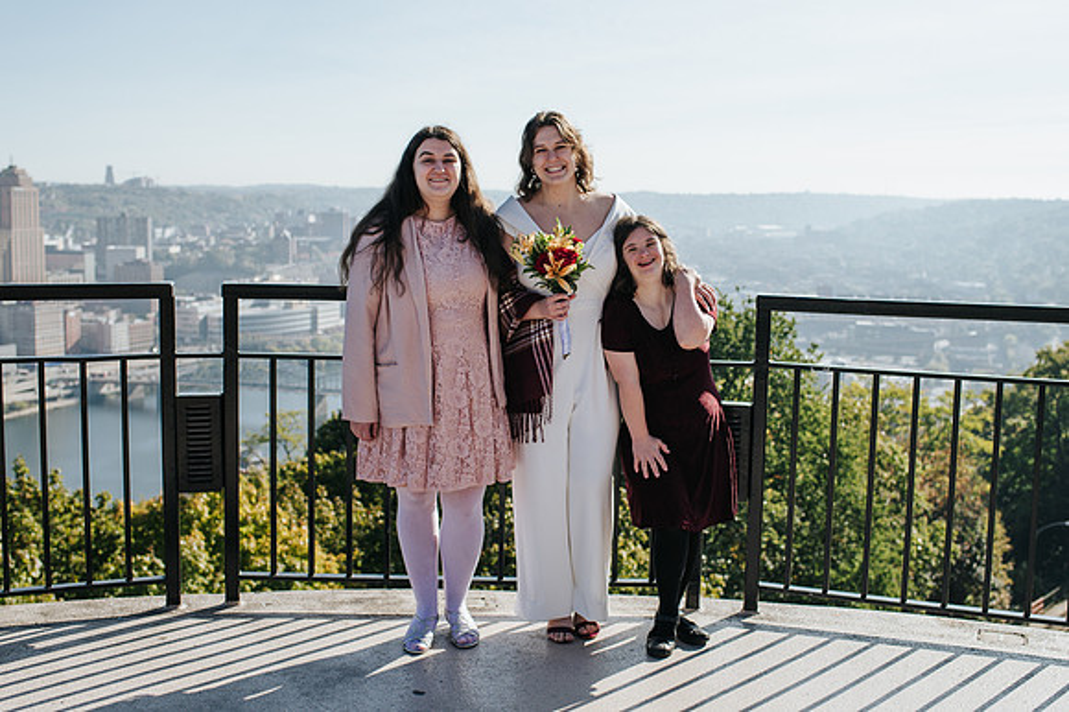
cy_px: 349
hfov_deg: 44.0
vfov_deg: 30.1
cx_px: 546
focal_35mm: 45
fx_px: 1323
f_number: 3.2
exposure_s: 1/1000
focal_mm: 35
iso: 100
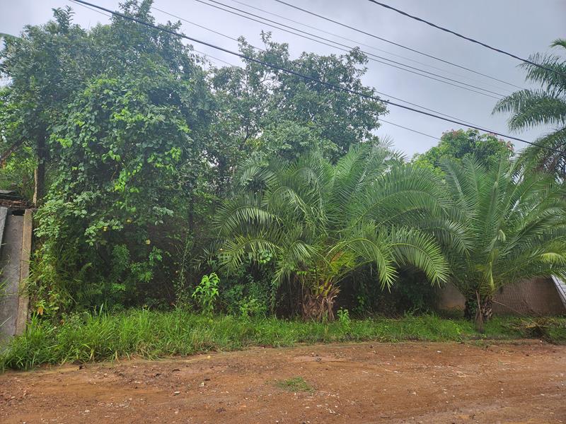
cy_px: 212
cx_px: 283
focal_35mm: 23
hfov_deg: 73.9
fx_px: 376
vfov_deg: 58.9
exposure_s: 1/596
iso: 20
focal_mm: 5.4
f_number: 1.8
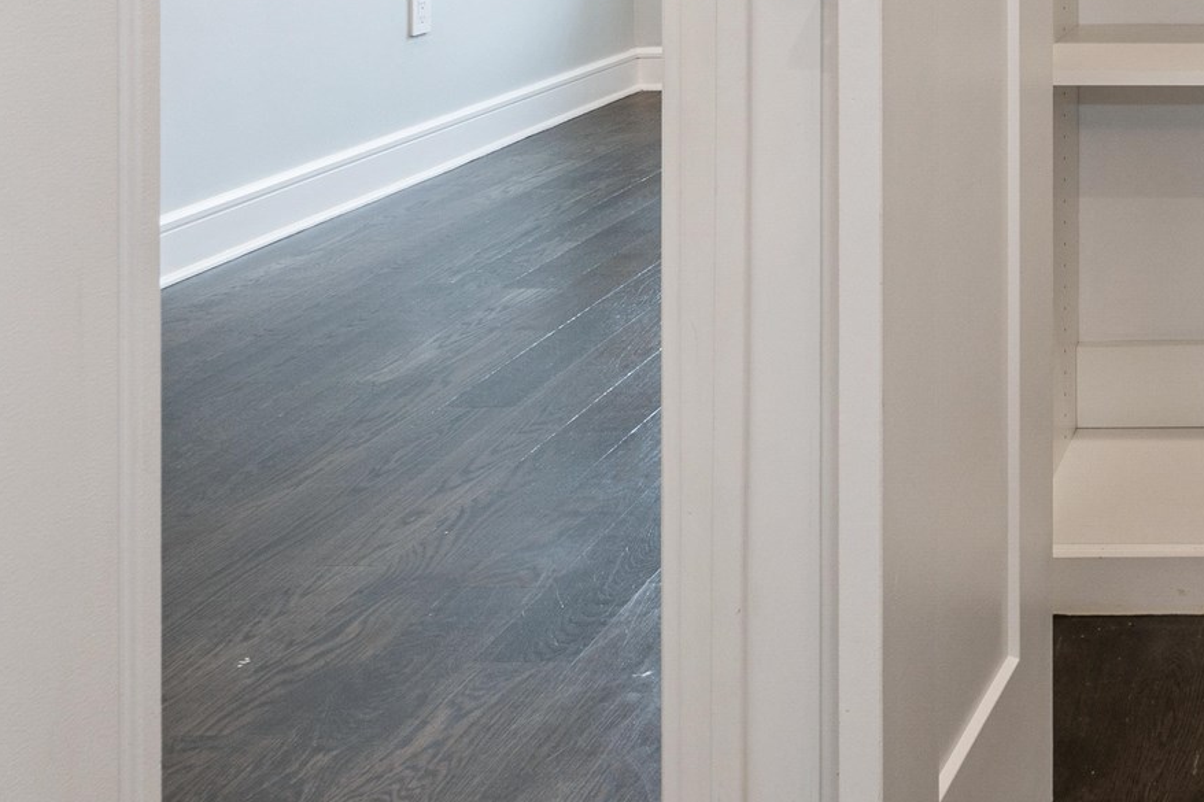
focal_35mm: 42
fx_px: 1404
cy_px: -173
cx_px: 1389
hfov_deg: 37.2
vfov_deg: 27.7
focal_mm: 12
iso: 200
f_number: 11
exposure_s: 1/1.67
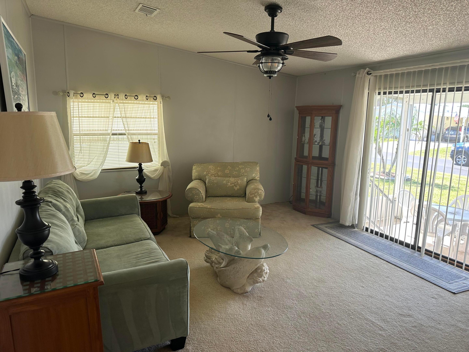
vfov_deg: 56.8
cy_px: 176
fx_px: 325
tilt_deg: -9.8
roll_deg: -1.3
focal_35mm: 24
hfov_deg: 71.6
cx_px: 234
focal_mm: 6.86
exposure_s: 1/121
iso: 125
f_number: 1.78
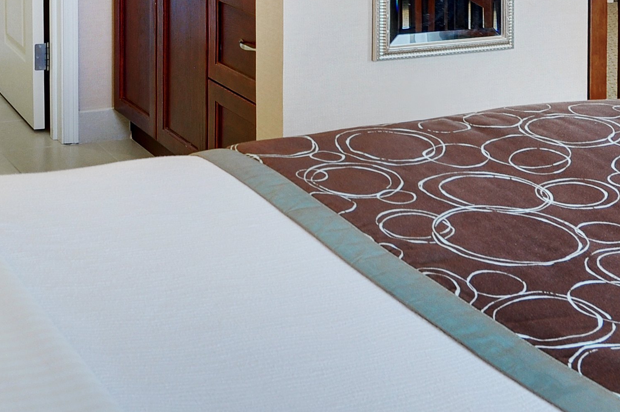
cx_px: 112
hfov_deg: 28.6
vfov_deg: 18.3
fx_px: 1187
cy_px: -132
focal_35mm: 69
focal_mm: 16
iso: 200
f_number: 8
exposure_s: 1/6
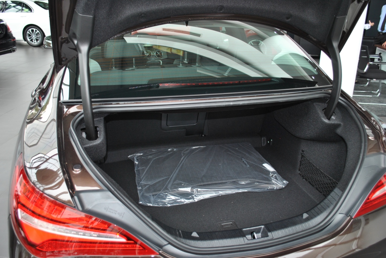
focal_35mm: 30
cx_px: 193
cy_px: 129
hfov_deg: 61.9
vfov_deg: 43.7
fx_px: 322
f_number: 3.8
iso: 200
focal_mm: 20
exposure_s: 1/60
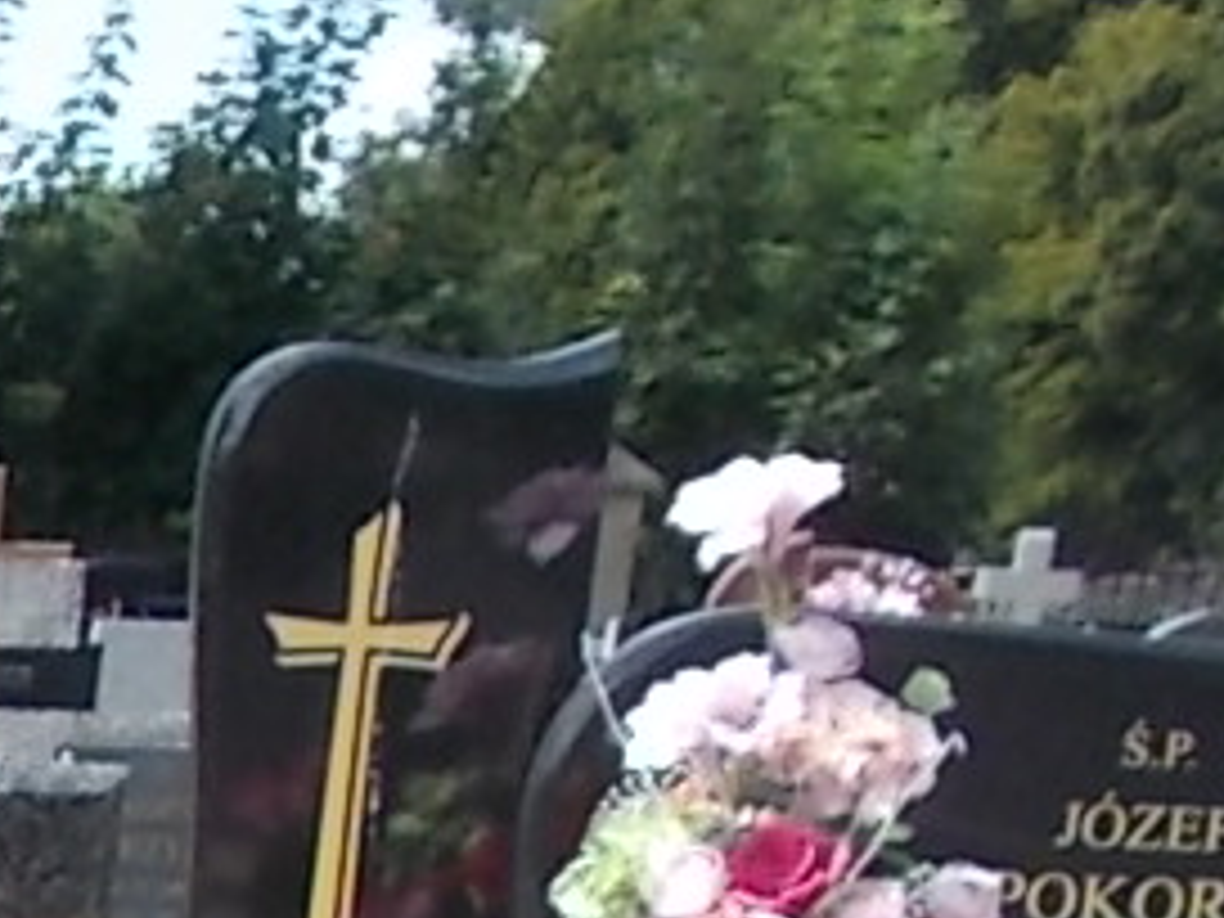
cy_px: 1930
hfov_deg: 11.0
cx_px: -1652
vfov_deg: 9.0
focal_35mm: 153
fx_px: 5410
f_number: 3.2
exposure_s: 1/500
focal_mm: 4.6
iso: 80
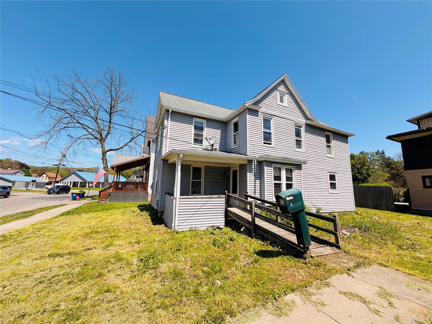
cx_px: 216
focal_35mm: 14
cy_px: 162
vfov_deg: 85.7
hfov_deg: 102.1
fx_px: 175
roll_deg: -1.2
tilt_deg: +9.1
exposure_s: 1/841
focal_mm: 2.22
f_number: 2.2
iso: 20
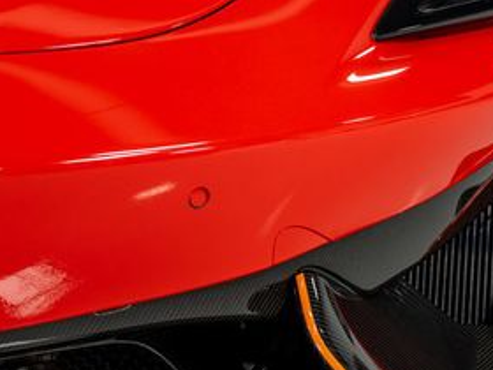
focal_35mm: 123
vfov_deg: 12.0
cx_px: 137
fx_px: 1752
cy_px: 262
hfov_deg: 16.0
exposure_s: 1/60
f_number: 5
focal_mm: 56
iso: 800
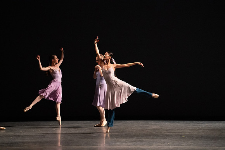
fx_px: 1250
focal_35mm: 200
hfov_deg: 10.3
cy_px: 75
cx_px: 112
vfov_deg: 6.9
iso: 12800
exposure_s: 1/400
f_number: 5
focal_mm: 200
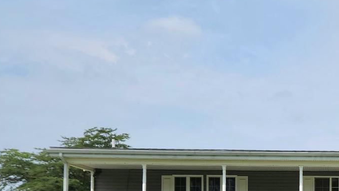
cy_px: 223
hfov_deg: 35.6
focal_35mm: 53
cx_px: 336
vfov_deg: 21.2
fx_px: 476
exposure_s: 1/3333
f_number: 1.8
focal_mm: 5.4
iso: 20
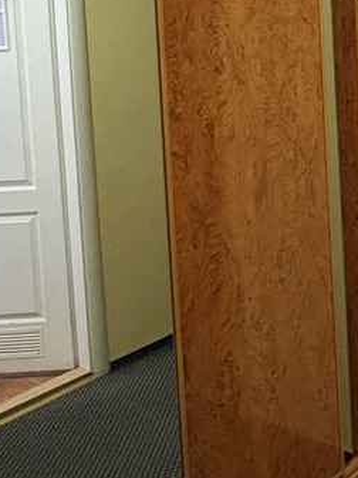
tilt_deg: -1.9
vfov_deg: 36.4
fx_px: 689
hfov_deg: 26.7
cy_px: 70
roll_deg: +2.7
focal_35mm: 50
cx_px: 395
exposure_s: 1/33
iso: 800
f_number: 2.2
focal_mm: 2.22
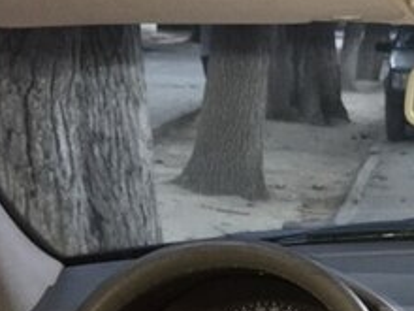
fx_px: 1041
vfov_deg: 16.5
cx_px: 572
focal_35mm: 87
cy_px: 335
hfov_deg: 20.2
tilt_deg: -16.9
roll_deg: -4.2
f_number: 2.2
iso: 200
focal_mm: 4.15
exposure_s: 1/17
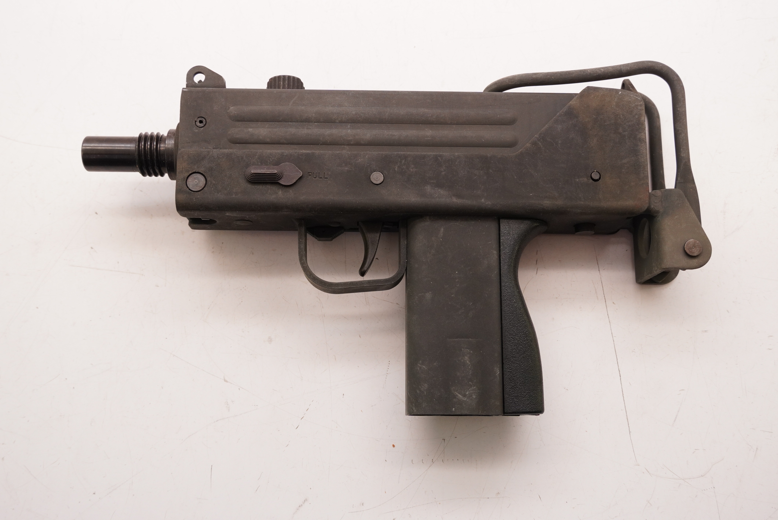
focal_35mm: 39
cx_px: 389
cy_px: 260
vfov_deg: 34.3
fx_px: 843
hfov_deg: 49.5
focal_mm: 26
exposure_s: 1/250
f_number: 5.6
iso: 800
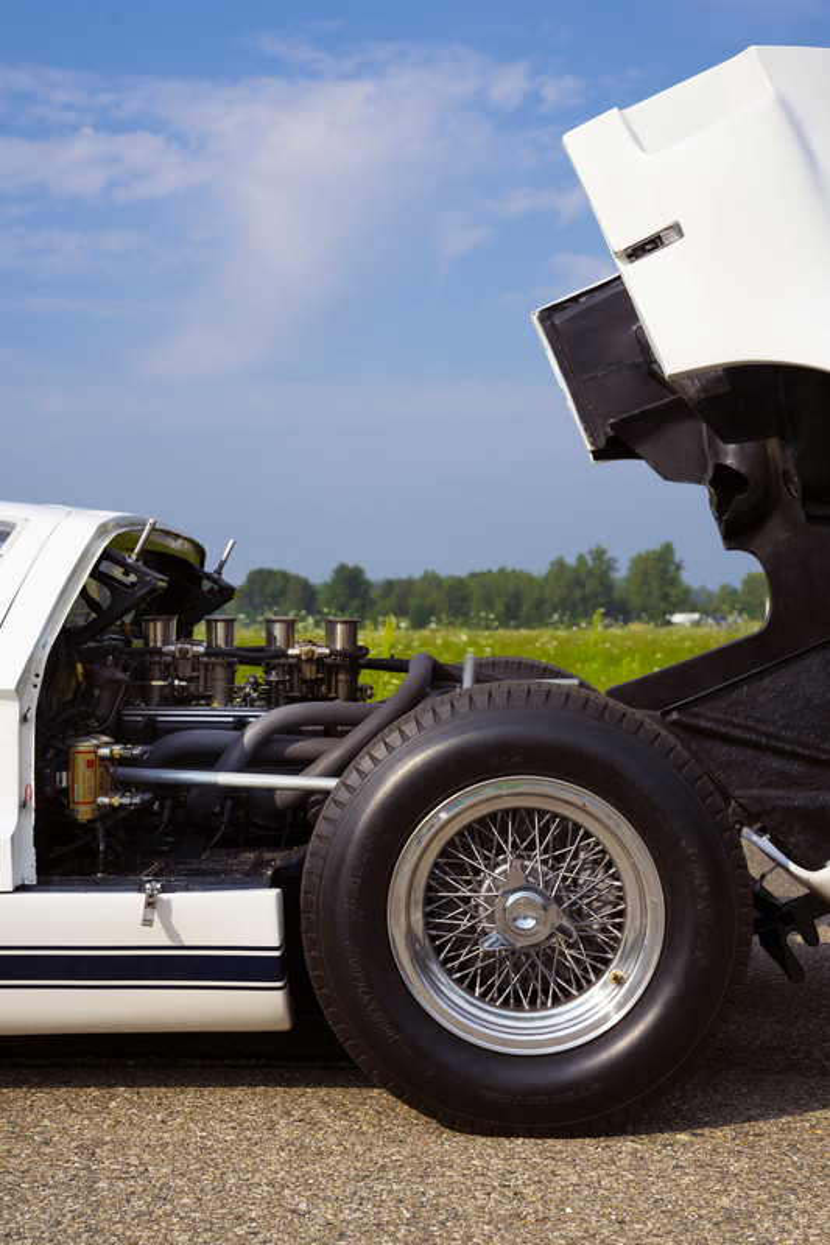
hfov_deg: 24.6
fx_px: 1903
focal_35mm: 55
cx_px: 415
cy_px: 622
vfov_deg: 36.3
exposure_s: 1/400
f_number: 7.1
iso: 100
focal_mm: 55
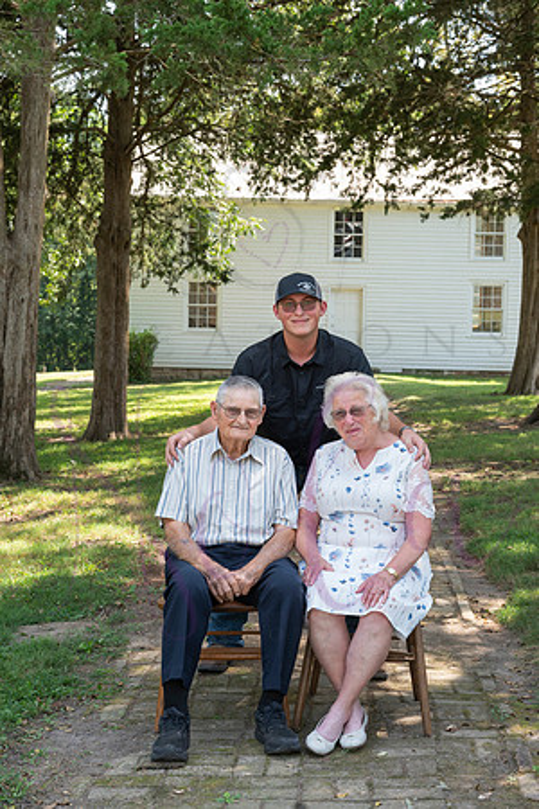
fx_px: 1347
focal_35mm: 60
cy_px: 404
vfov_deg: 33.4
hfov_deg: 22.6
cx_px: 270
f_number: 8
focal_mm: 60
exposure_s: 1/100
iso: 400
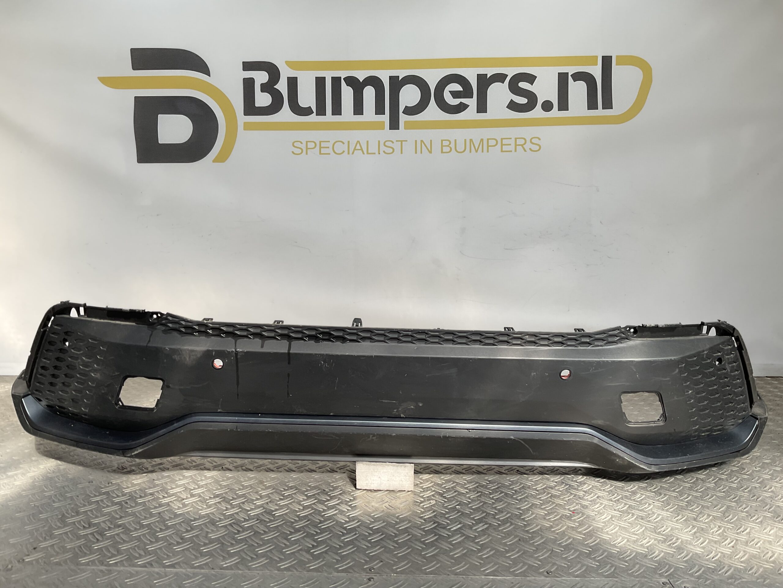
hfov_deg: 61.7
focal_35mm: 29
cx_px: 392
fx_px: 656
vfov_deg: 48.2
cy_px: 294
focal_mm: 3
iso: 16
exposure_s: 1/422
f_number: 1.8
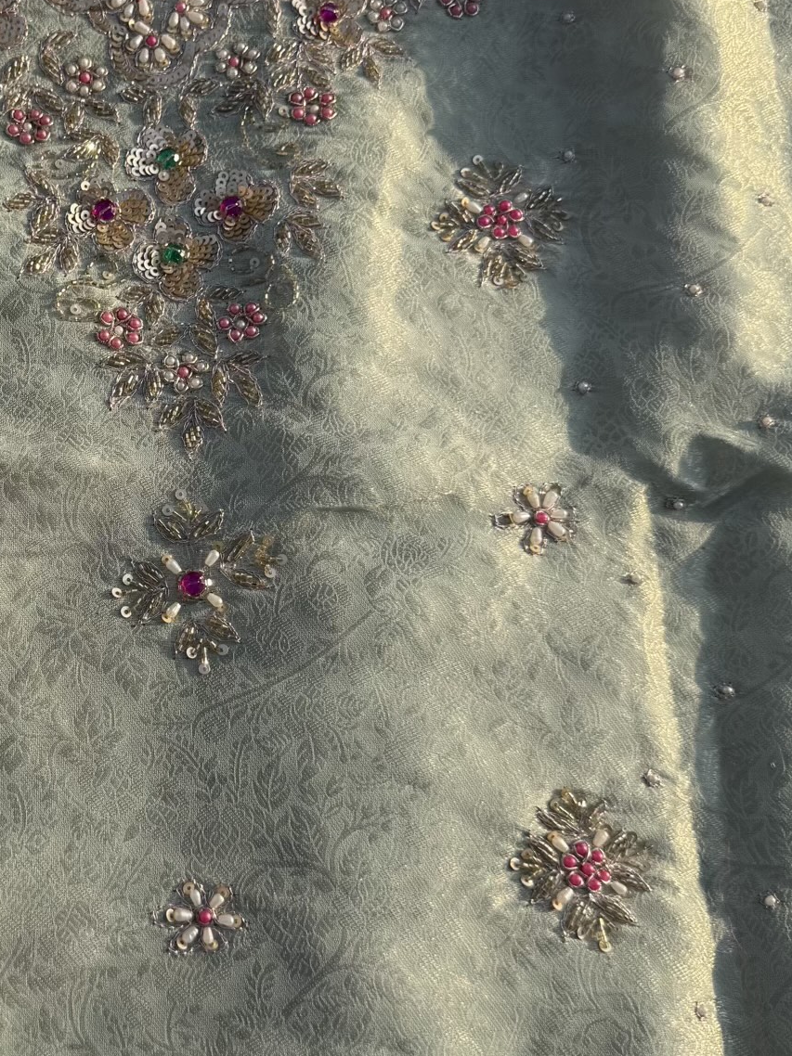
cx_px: 86
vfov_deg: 42.0
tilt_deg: -71.7
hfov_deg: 30.8
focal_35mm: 45
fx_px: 1373
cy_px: 447
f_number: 1.78
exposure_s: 1/2703
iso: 80
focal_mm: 6.76
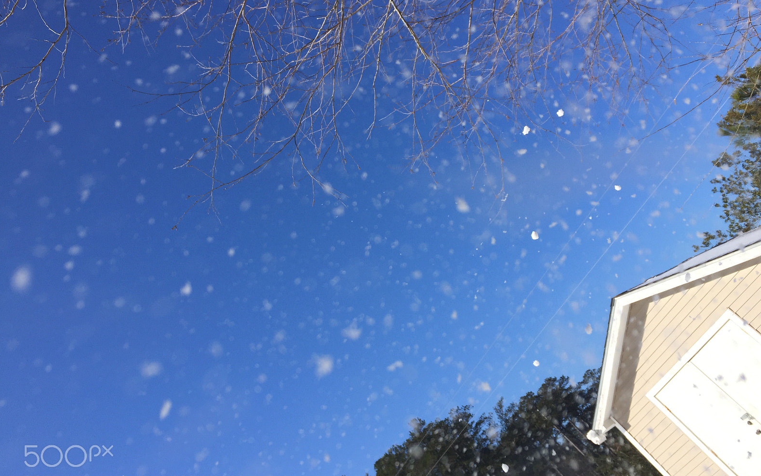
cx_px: 378
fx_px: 643
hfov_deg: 61.2
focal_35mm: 31
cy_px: 231
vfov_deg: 40.6
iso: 32
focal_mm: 4.15
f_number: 2.2
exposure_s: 1/2198
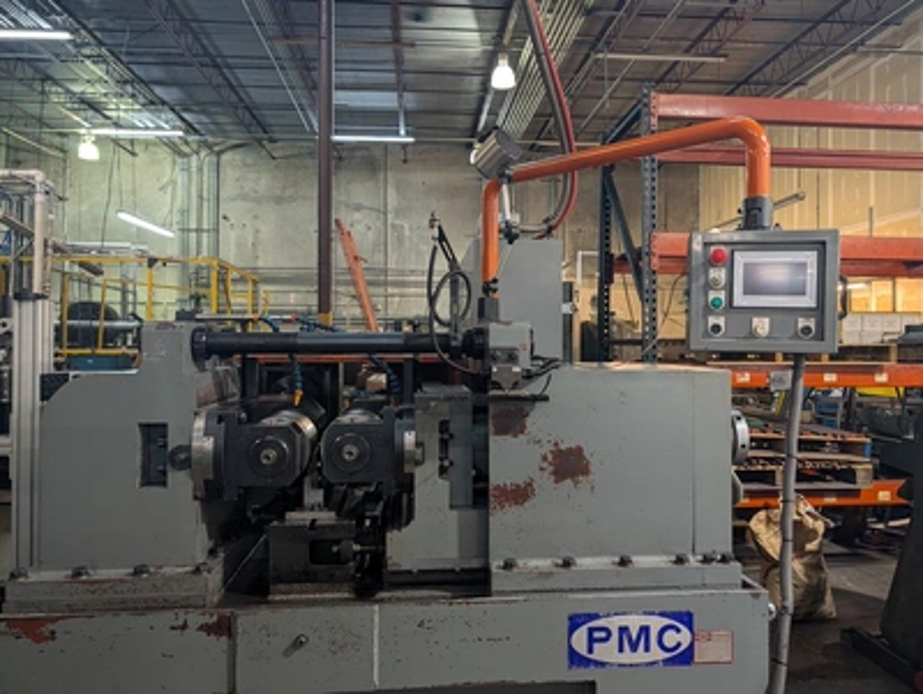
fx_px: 641
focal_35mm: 24
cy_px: 347
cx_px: 462
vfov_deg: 56.9
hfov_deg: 71.5
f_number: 1.68
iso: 360
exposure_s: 1/120
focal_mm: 6.9
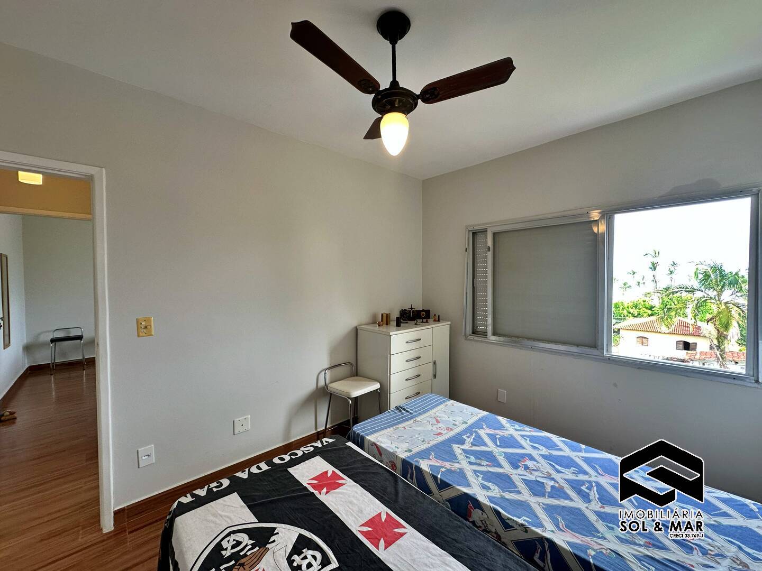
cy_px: 286
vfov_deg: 85.7
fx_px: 308
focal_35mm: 14
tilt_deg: -1.4
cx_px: 381
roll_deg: +0.3
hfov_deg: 102.1
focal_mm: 2.22
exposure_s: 1/120
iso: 100
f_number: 2.2
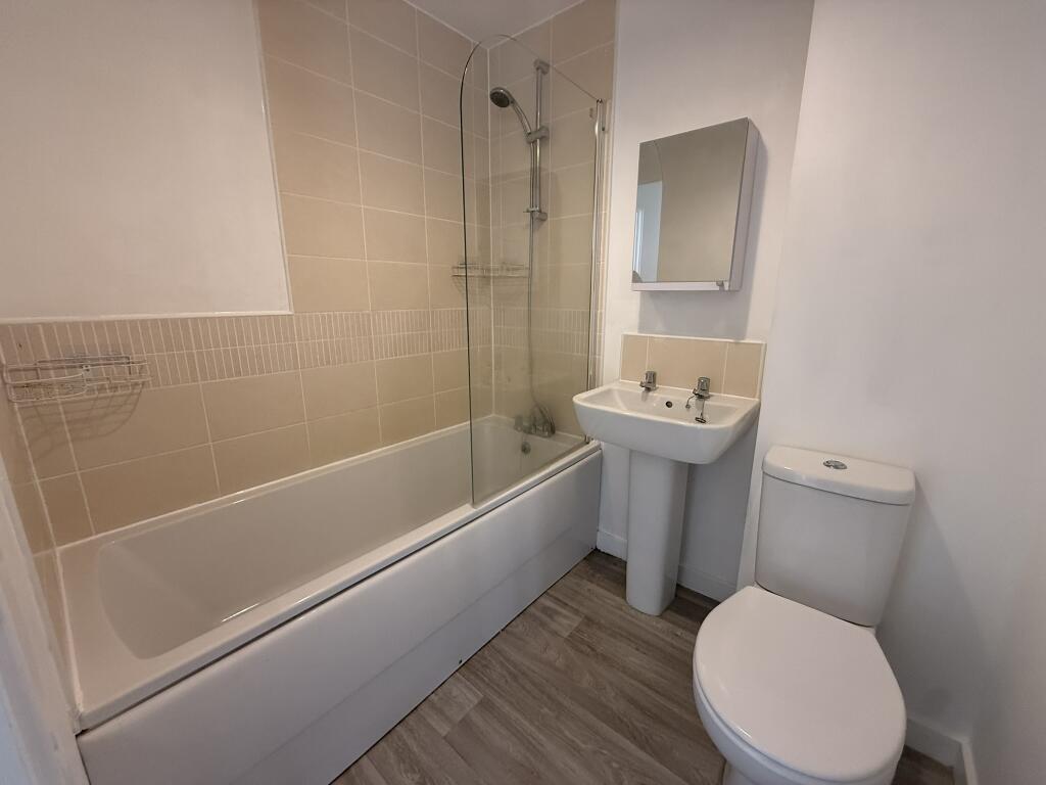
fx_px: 423
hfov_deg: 102.1
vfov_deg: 85.7
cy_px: 392
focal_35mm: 14
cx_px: 523
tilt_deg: -12.2
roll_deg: -0.4
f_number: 2.2
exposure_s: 1/99
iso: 250
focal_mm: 2.22
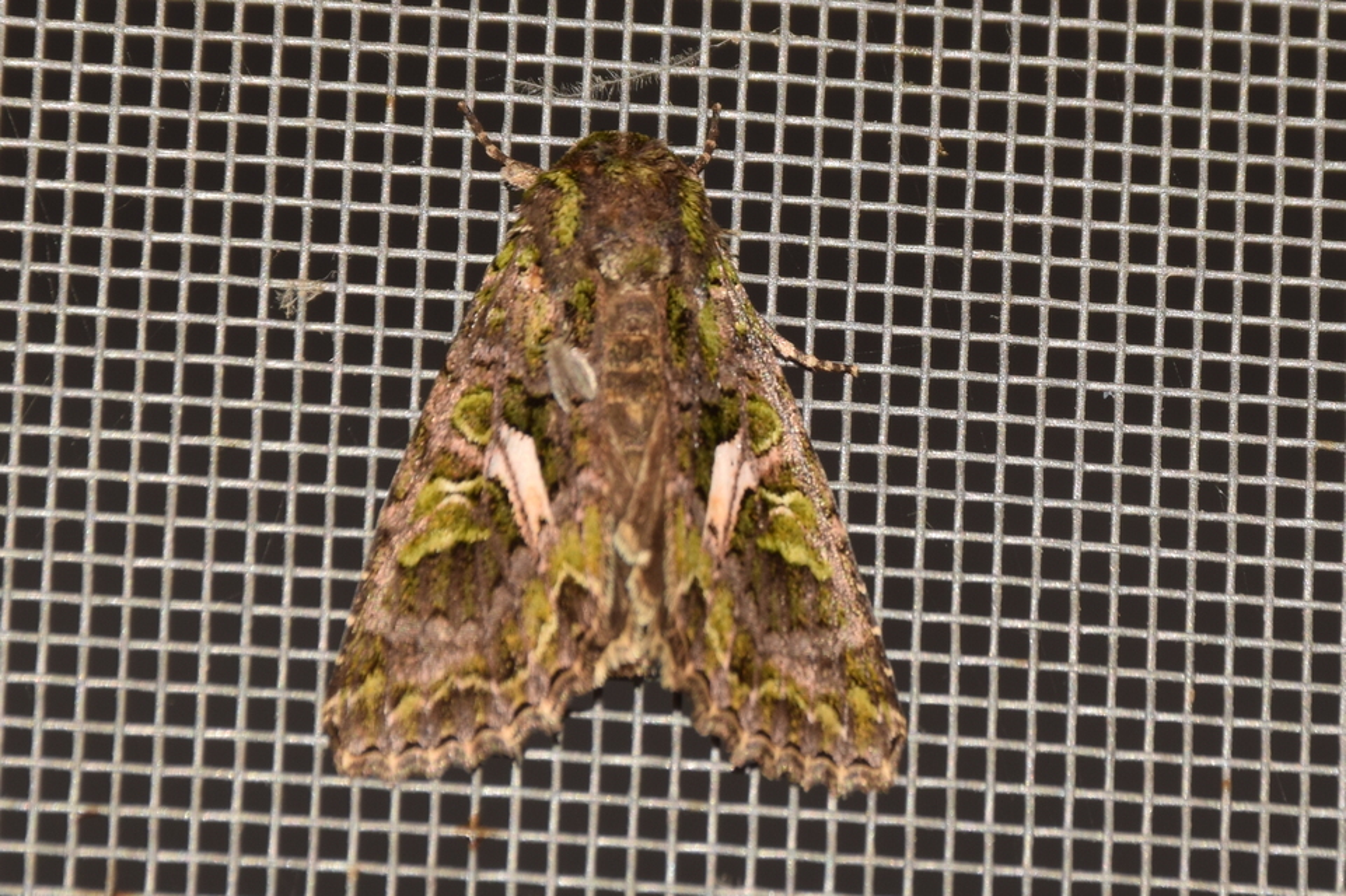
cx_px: 673
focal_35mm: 210
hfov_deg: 9.8
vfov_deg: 6.5
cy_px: 448
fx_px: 7849
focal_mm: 140
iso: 100
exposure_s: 1/160
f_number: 13
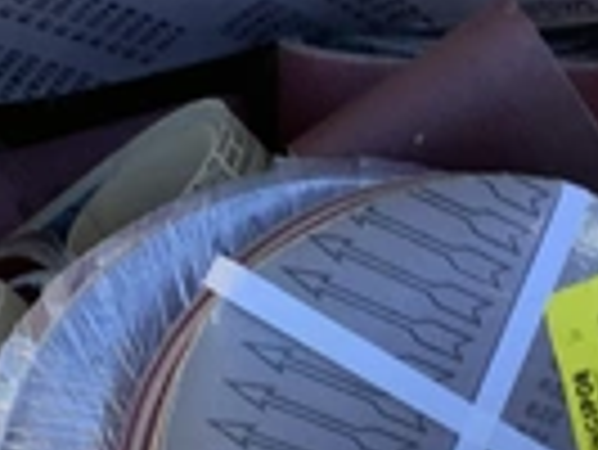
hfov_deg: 21.1
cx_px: 319
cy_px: 446
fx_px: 1608
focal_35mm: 93
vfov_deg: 15.6
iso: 32
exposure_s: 1/100
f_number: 2.4
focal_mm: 3.3
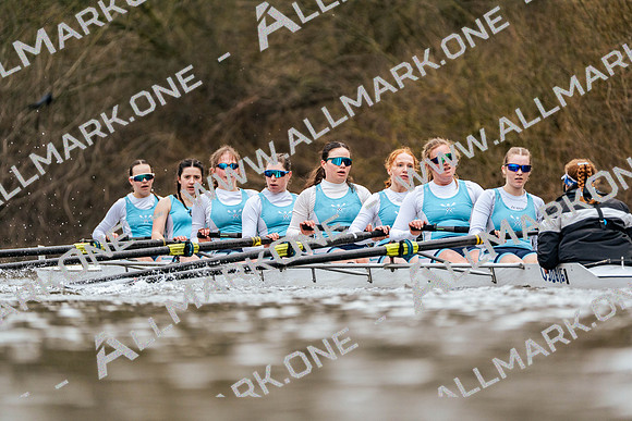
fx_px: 10535
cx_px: 316
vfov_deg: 2.3
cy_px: 210
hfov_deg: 3.4
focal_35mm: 600
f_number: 6.3
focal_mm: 600
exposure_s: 1/2000
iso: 1600
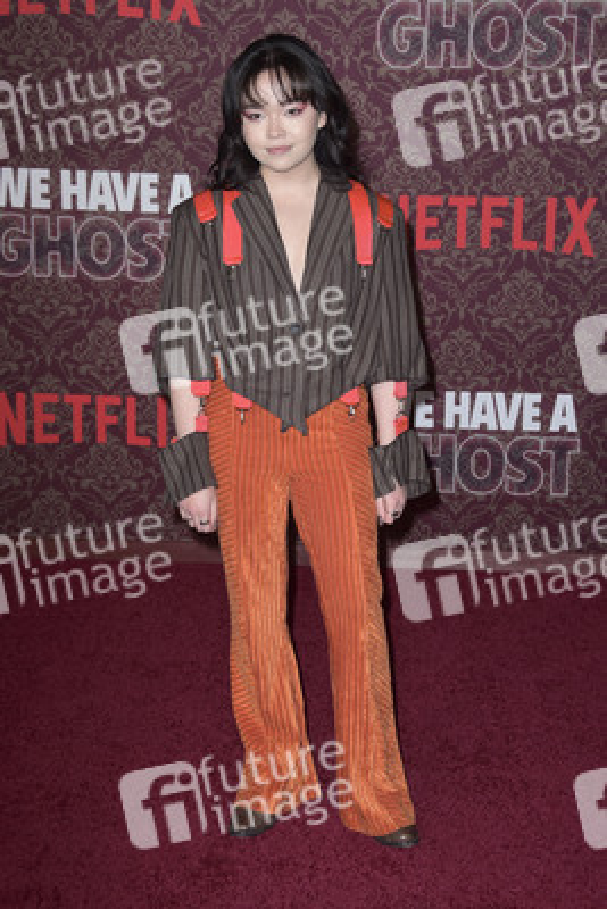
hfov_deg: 19.5
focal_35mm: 70
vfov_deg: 28.8
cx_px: 304
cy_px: 454
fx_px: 1769
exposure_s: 1/250
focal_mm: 70
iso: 400
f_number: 6.3
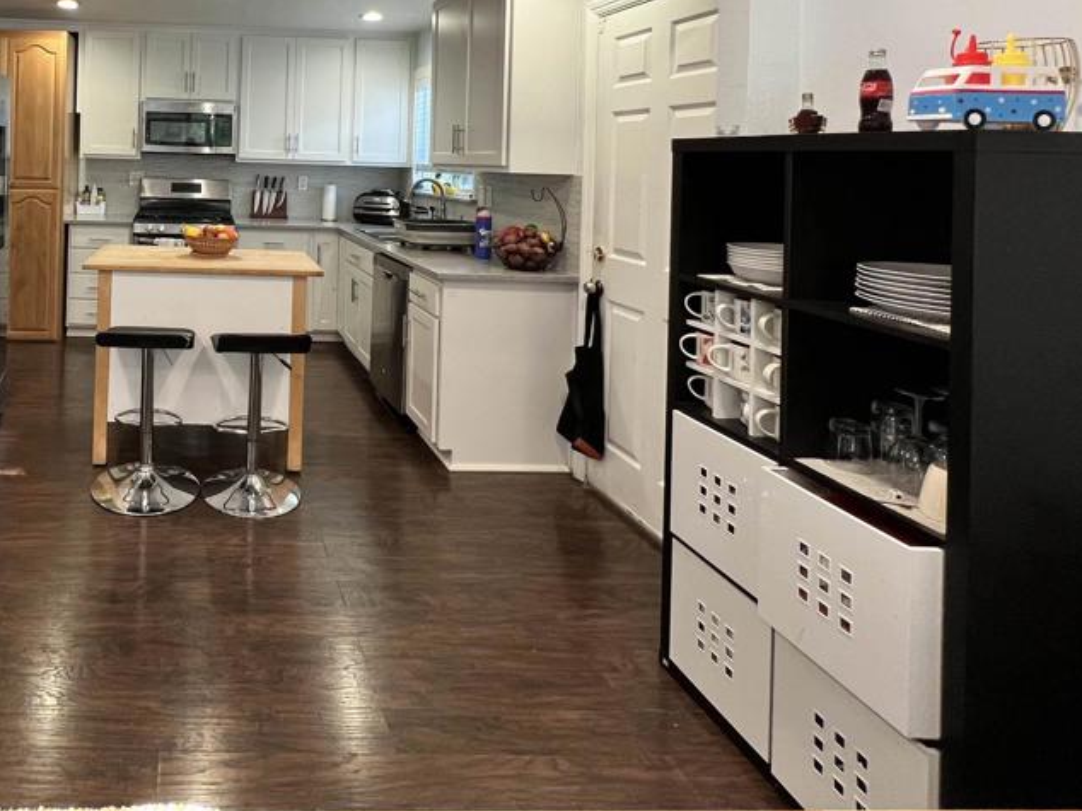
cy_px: 160
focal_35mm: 21
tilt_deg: -0.6
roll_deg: -1.9
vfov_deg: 58.5
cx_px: 215
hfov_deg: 71.0
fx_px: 656
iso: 160
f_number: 1.8
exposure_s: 1/60
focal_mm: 1.57
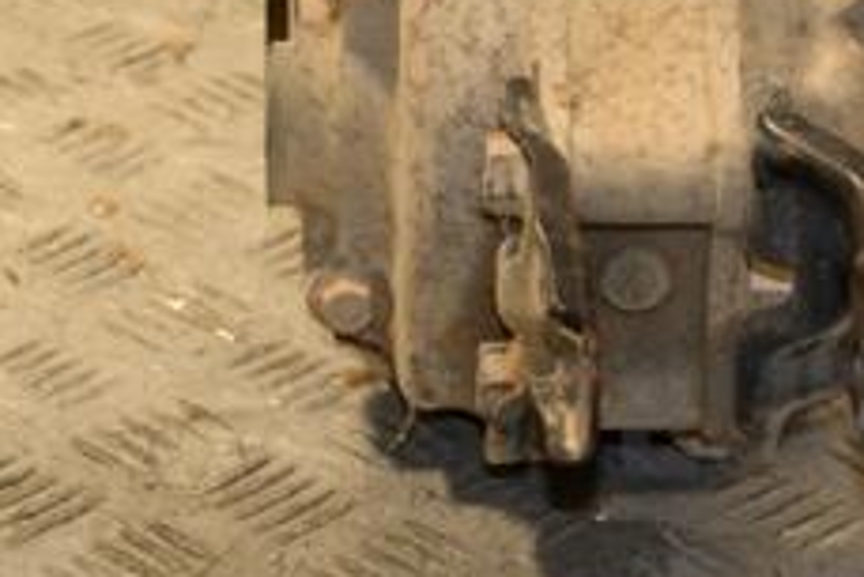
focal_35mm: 204
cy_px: -83
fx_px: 4899
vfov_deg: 6.7
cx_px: 551
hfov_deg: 10.1
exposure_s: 1/200
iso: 800
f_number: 5
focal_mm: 52
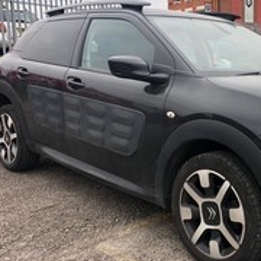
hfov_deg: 34.1
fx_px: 409
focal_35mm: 48
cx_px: 216
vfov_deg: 35.3
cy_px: 138
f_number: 1.8
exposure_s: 1/131
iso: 20
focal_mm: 4
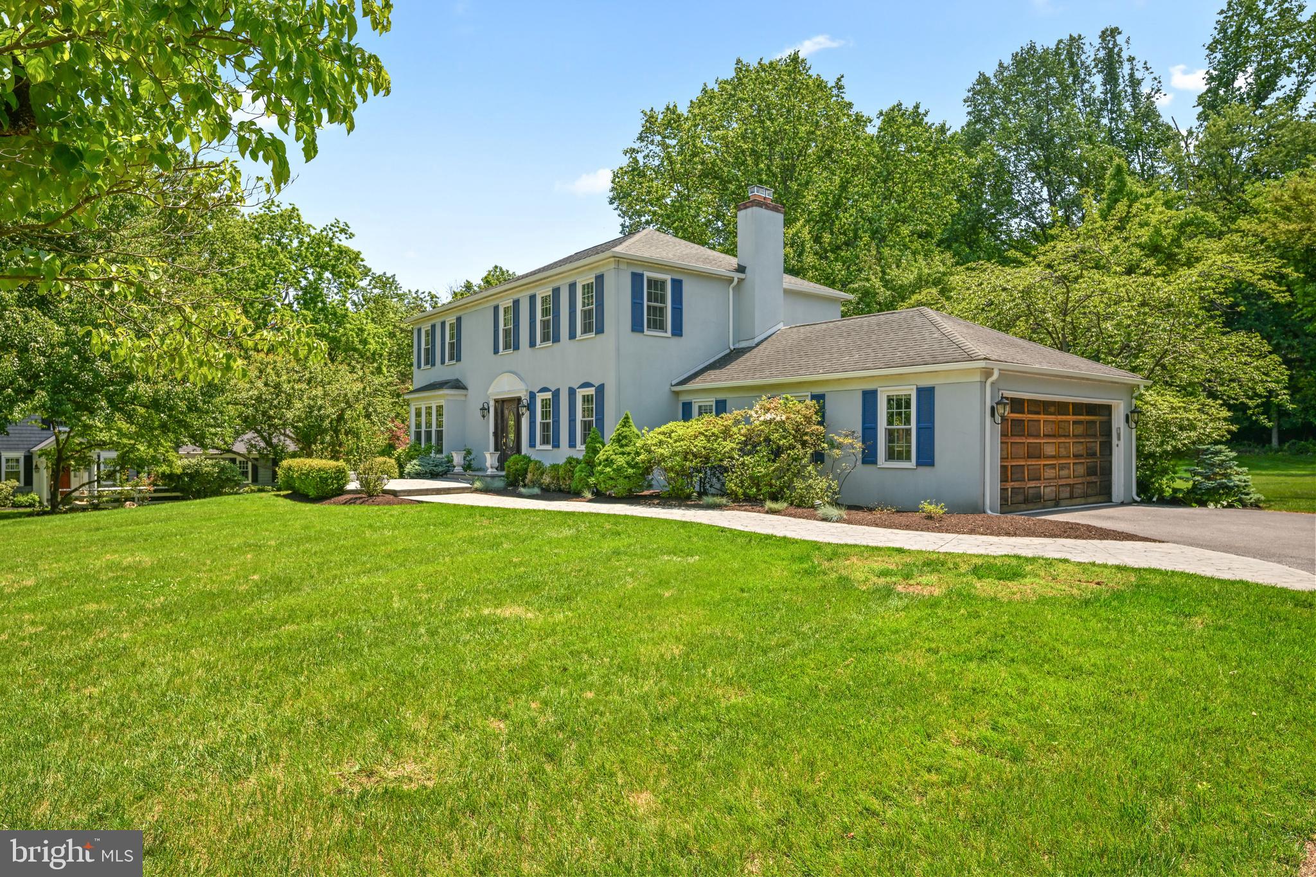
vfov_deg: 58.3
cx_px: 658
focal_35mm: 22
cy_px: 438
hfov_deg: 79.9
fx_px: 786
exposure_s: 1/320
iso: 200
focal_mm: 21.5
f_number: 8
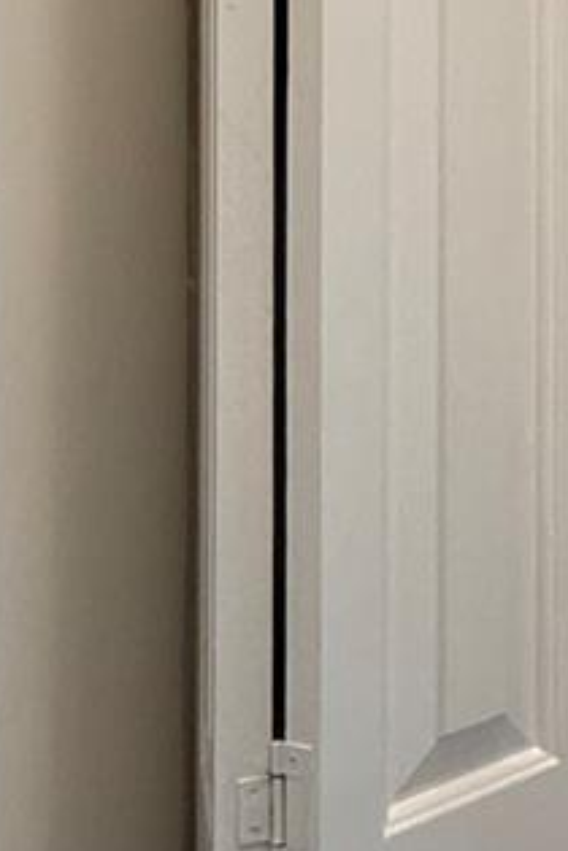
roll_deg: +1.3
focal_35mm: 71
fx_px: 1680
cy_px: 146
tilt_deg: +2.1
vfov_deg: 27.8
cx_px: 1044
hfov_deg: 16.0
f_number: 2.2
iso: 250
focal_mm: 2.22
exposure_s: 1/120
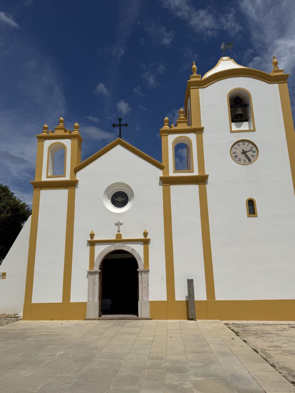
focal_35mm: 24
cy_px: 196
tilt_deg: +14.7
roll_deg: +2.7
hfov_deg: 56.8
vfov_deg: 71.6
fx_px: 273
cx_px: 148
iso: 64
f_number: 1.78
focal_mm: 6.76
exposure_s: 1/15152
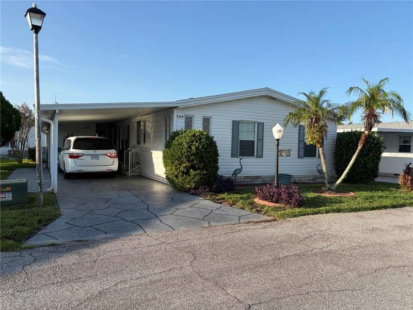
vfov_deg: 53.1
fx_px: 310
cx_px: 206
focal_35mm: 26
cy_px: 155
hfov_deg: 67.3
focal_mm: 5.96
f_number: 1.6
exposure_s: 1/1706
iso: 50
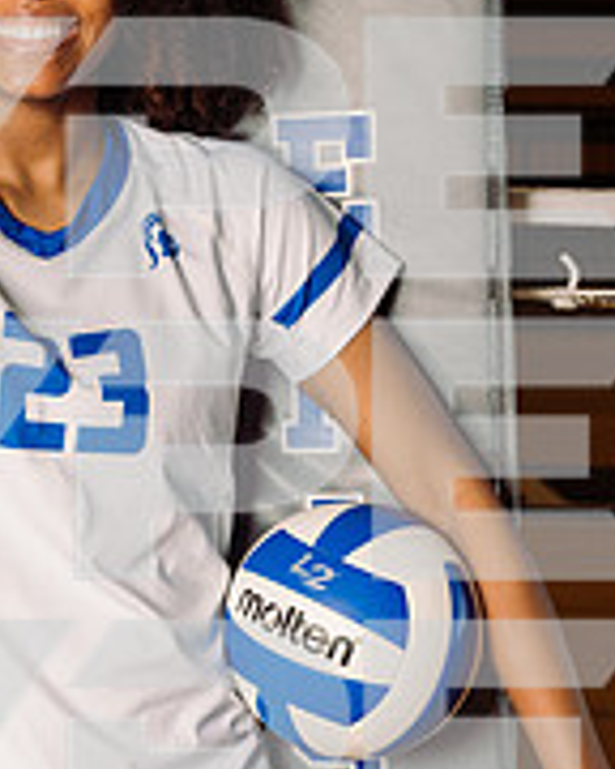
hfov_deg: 12.5
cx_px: 26
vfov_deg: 15.8
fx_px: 2776
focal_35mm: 122
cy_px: 453
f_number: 5.6
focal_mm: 52
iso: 200
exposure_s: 1/200
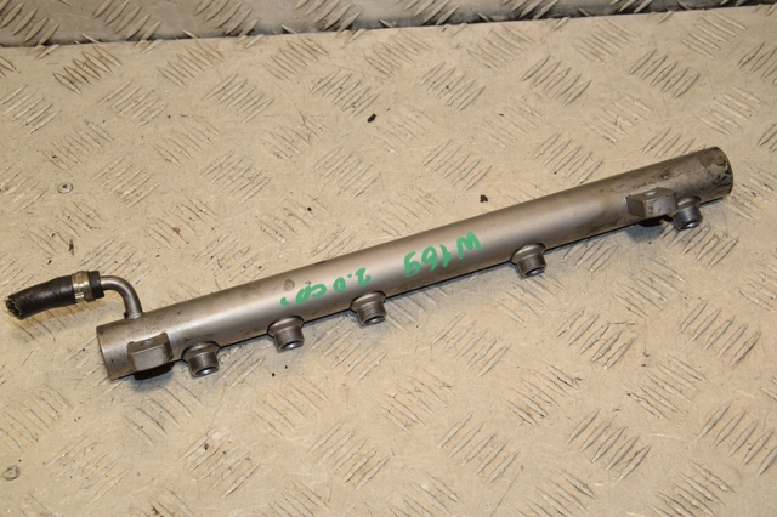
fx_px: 1359
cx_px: 388
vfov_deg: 21.5
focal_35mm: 63
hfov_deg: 31.9
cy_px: 258
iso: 800
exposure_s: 1/200
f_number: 8
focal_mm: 42
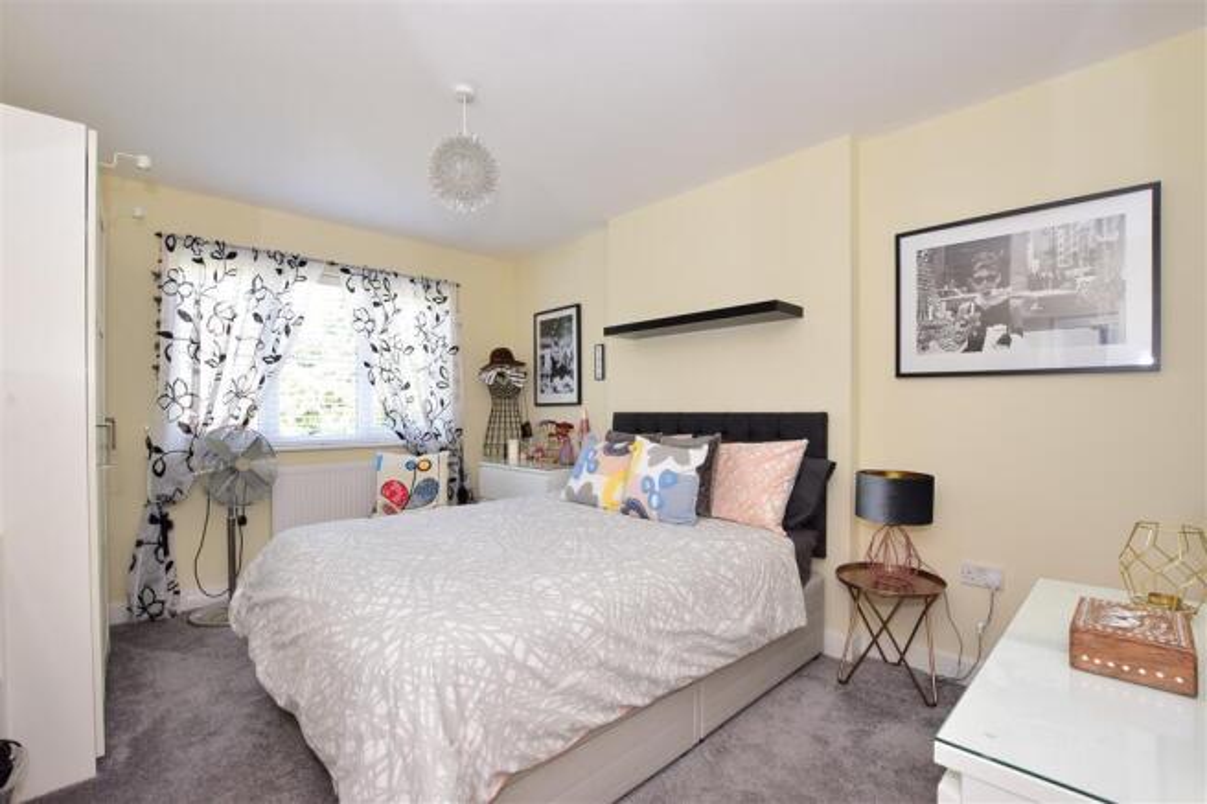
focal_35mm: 15
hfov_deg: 100.4
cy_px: 402
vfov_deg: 77.3
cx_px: 604
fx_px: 503
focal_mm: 10
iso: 400
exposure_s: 1/10
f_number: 10
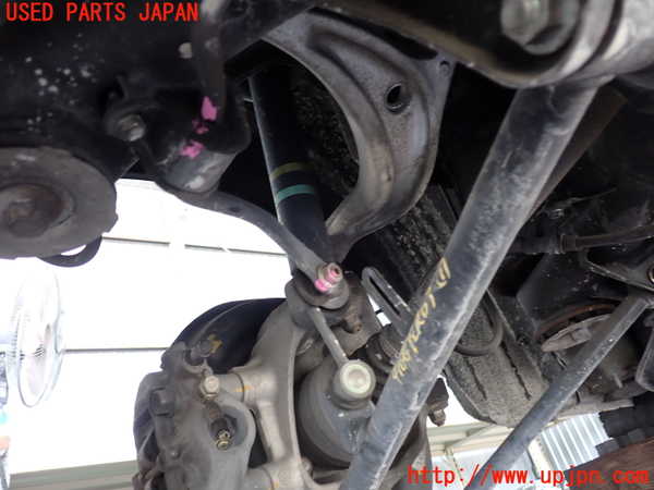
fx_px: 567
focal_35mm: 30
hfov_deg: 60.0
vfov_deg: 46.8
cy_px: 245
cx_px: 327
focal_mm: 5.4
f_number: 2.3
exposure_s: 1/40
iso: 200
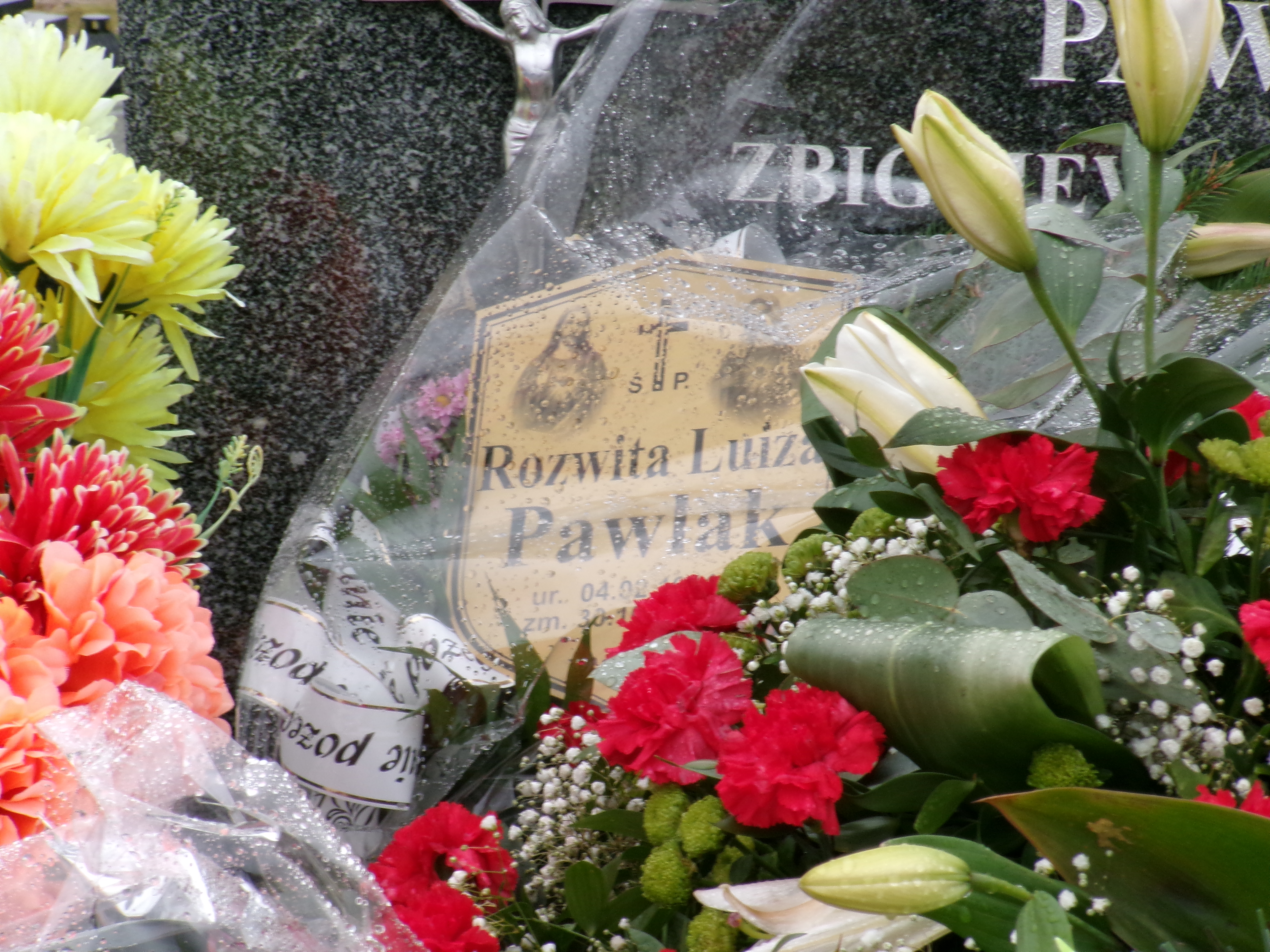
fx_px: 5210
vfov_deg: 10.4
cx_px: 635
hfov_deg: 13.9
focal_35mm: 142
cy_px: 476
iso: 177
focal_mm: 25.5
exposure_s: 1/60
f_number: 6.3
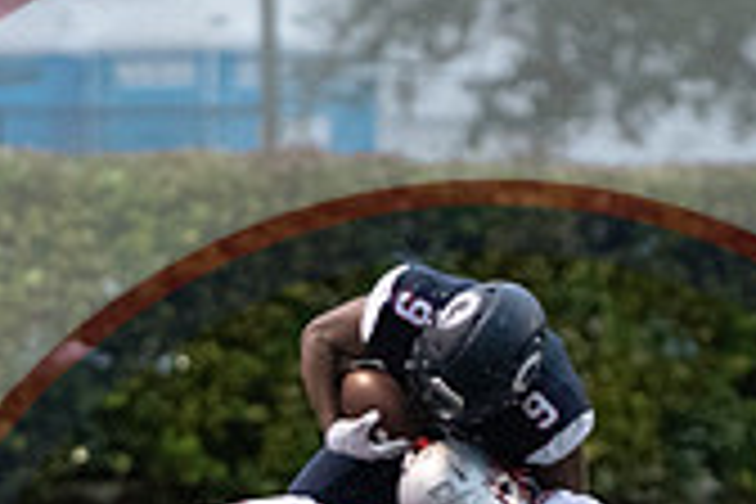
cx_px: 472
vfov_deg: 1.3
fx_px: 21775
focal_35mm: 1037
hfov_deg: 2.0
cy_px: 668
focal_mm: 200
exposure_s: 1/2000
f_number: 2.8
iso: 9000
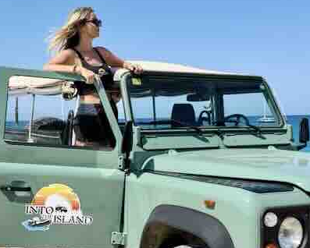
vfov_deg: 25.8
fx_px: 542
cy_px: 119
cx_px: 134
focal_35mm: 59
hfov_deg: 31.9
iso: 80
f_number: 1.78
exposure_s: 1/8130
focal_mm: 6.76
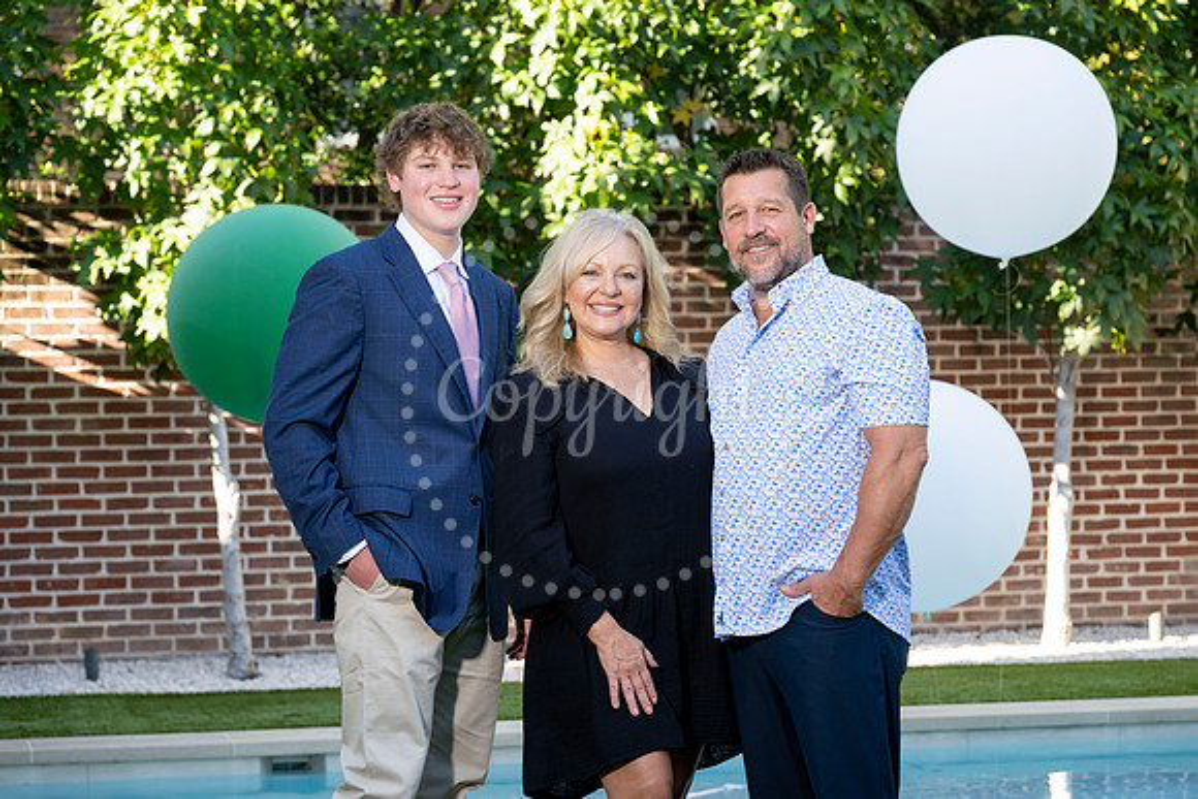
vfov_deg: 14.9
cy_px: 400
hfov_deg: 22.1
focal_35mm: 92
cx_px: 599
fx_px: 3062
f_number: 5.6
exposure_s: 1/200
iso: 400
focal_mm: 92
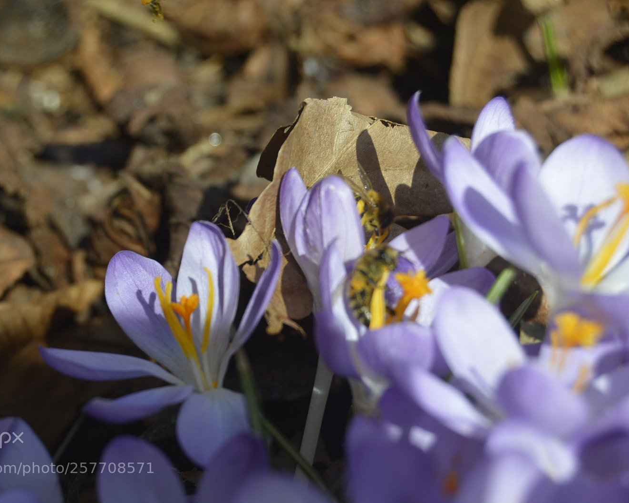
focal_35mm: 94
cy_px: 252
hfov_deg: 20.5
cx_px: 286
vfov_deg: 16.4
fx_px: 1742
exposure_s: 1/250
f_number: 7.1
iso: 100
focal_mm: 55
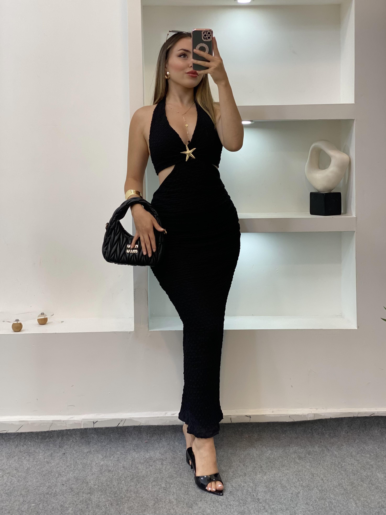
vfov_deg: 36.8
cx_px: 193
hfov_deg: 28.0
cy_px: 258
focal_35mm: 52
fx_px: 773
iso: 80
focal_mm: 6
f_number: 2
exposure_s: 1/100
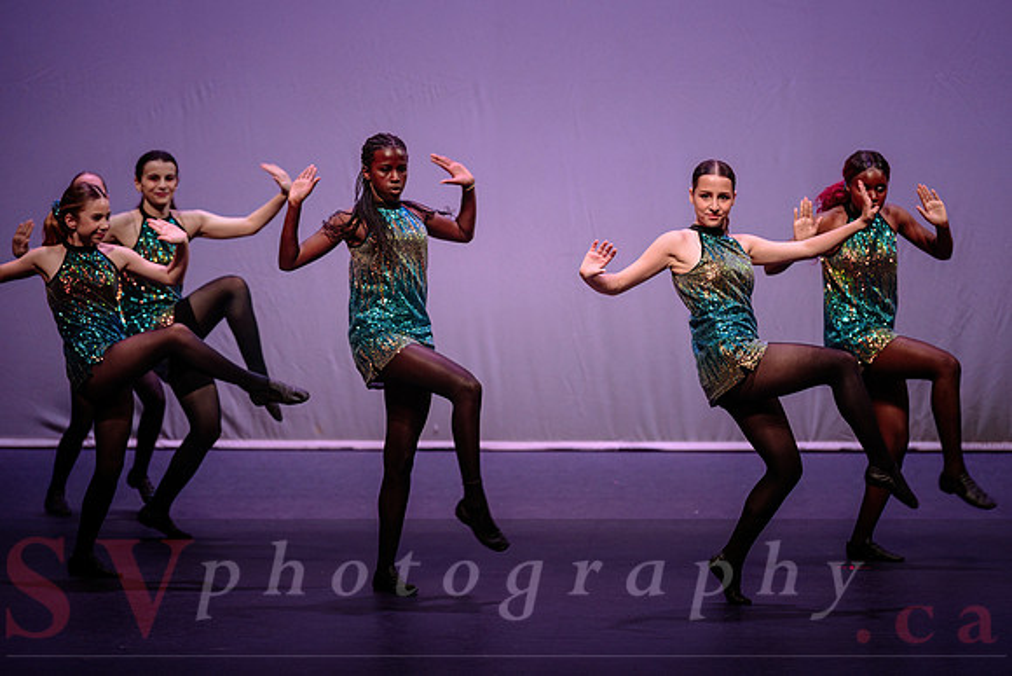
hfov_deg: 12.3
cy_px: 338
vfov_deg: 8.2
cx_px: 519
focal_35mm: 167
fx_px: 4698
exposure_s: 1/400
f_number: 3.5
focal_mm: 160
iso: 1250
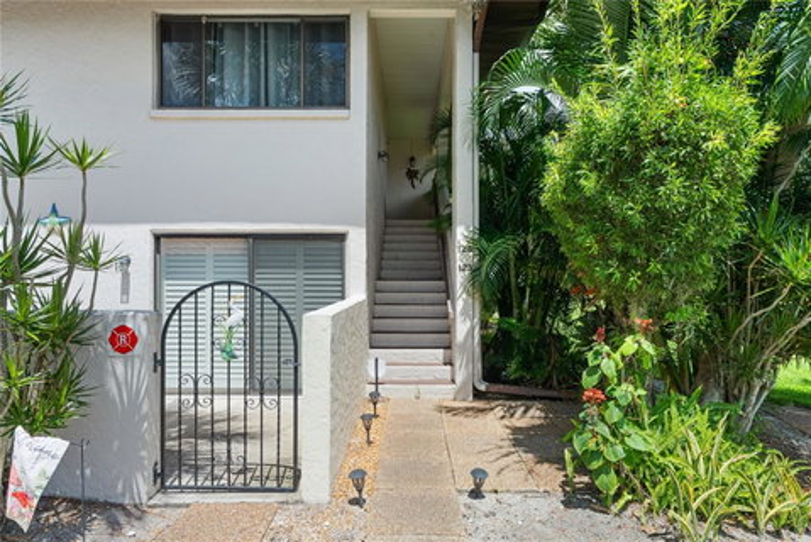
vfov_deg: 59.6
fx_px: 473
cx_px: 406
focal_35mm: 21
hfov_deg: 81.2
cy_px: 271
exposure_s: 1/500
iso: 500
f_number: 9.5
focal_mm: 21
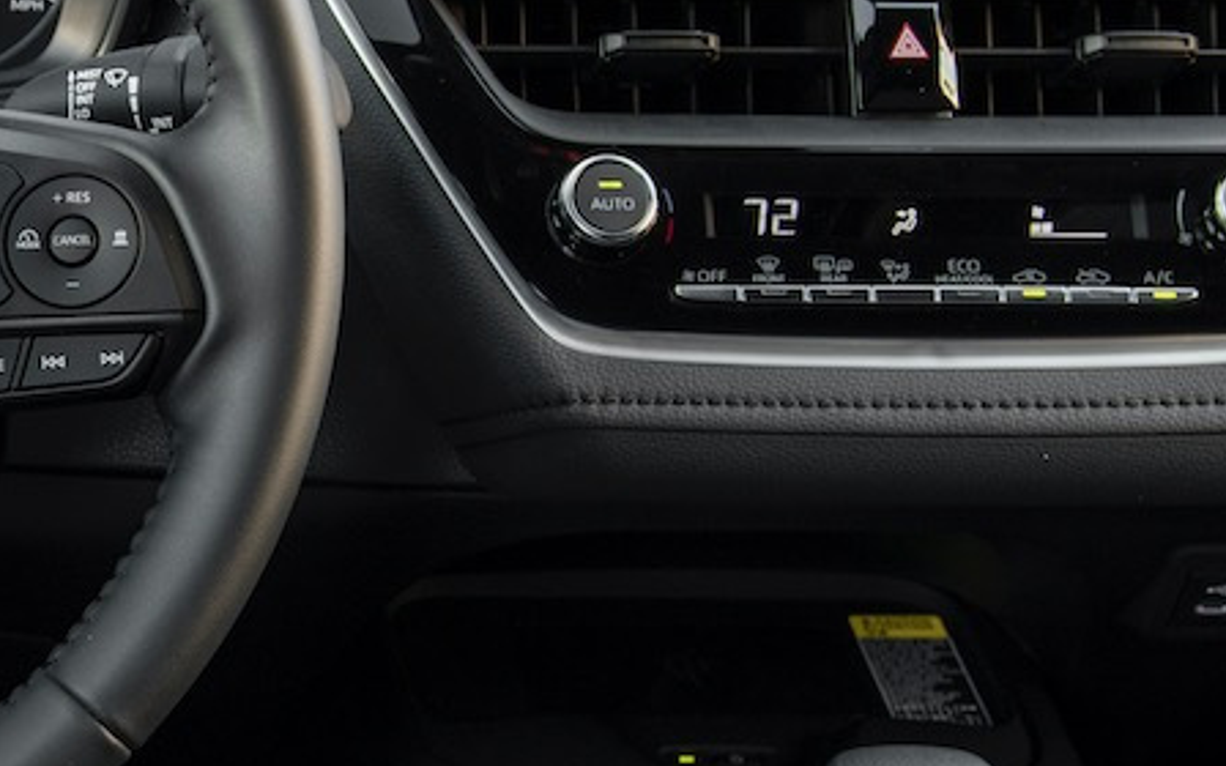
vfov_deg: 11.4
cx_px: -230
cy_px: 514
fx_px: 3842
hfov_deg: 17.3
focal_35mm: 115
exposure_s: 1/10
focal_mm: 32
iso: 200
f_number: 6.3
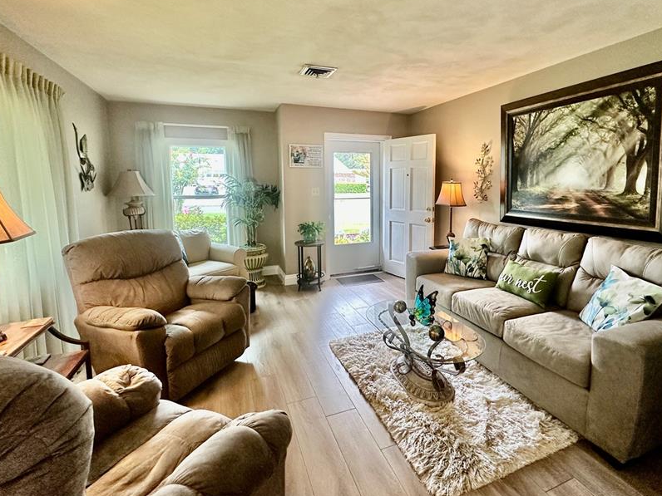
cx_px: 366
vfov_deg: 71.2
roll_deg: -0.5
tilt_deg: -5.4
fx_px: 344
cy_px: 214
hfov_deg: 87.4
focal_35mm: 18
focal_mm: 2.22
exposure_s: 1/120
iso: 250
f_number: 2.2
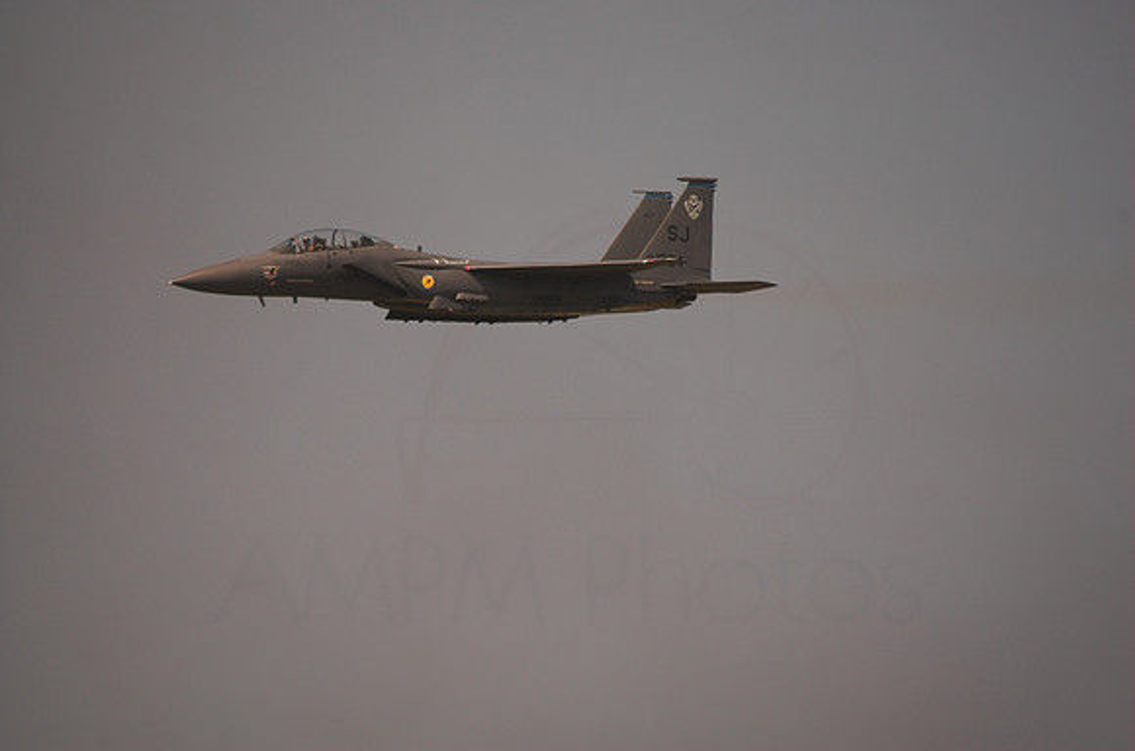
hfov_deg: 3.3
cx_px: 568
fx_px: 19819
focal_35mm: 630
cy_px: 376
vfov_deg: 2.2
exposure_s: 1/1000
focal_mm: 420
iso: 200
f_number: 6.3
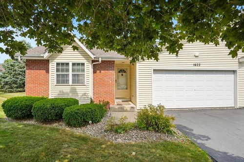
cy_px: 81
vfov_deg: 60.7
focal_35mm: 20
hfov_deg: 82.6
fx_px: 139
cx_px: 122
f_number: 5.6
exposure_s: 1/320
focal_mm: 20.5
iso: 100
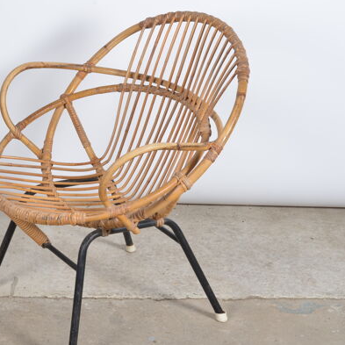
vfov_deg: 17.9
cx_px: 123
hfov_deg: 17.9
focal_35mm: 97
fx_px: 1094
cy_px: 172
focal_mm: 50
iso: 100
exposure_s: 1/125
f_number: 11
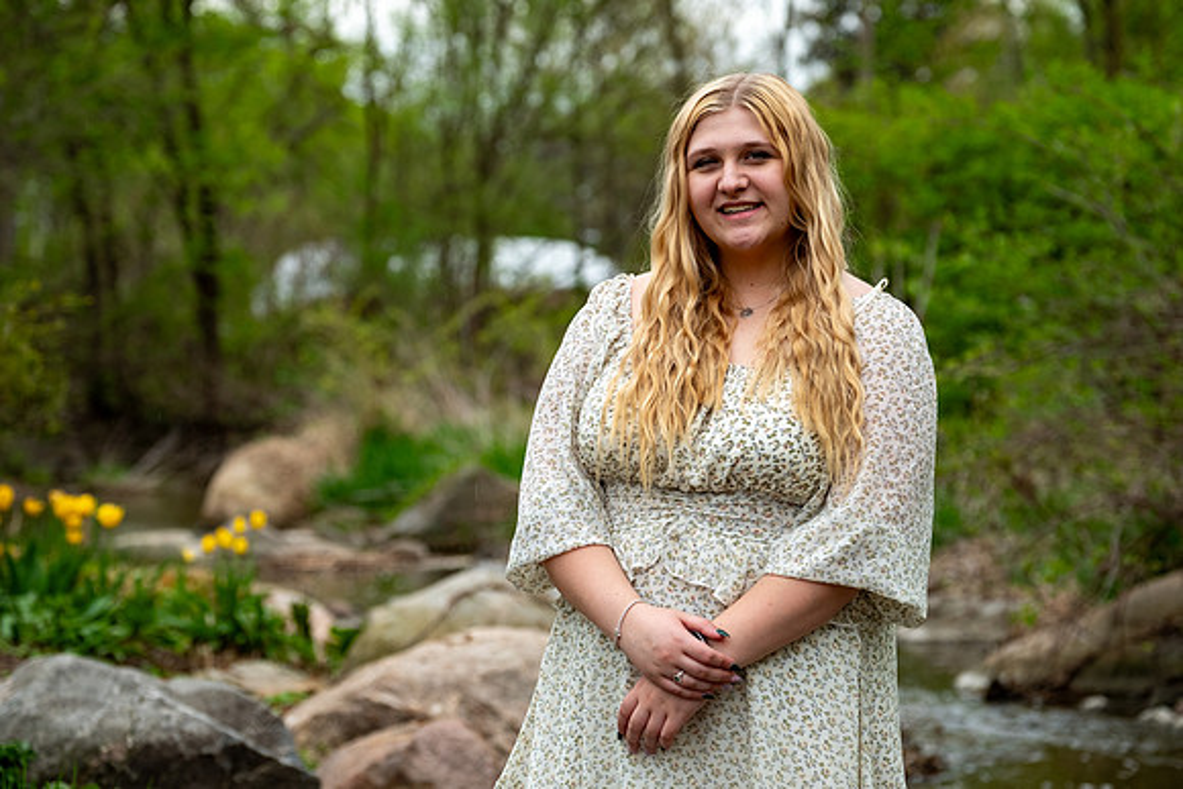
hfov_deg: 16.9
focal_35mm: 121
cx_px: 592
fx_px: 3977
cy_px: 394
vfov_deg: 11.3
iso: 250
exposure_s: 1/320
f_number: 4
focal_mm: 80.4
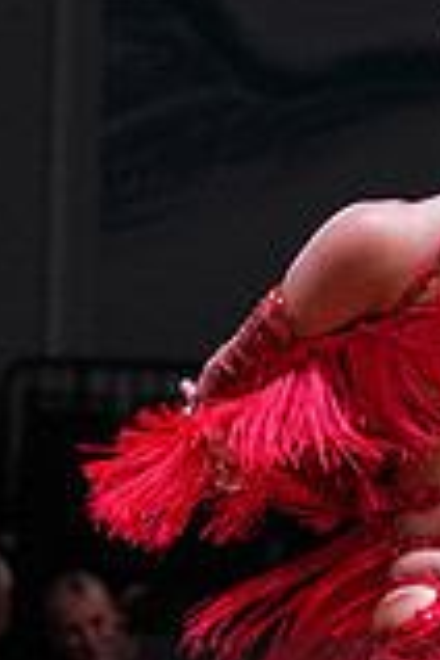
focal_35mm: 383
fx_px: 7021
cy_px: 776
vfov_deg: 5.4
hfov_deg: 3.6
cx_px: 670
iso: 1600
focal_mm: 105
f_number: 4
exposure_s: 1/400
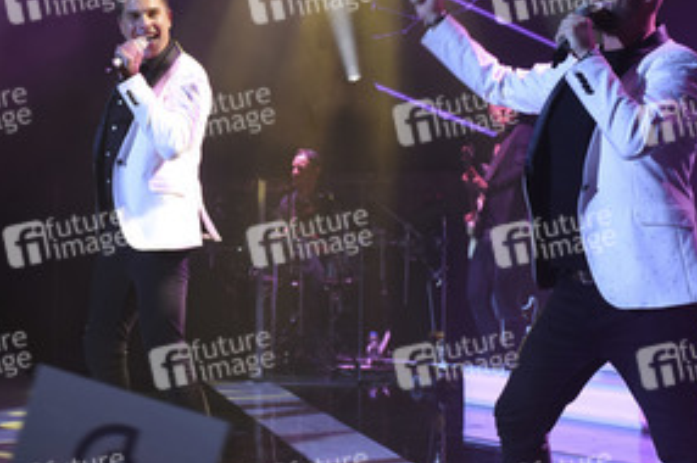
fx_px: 1740
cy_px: 178
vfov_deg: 15.1
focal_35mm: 90
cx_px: 245
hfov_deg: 22.6
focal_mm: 38
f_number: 5.6
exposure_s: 1/160
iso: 1000
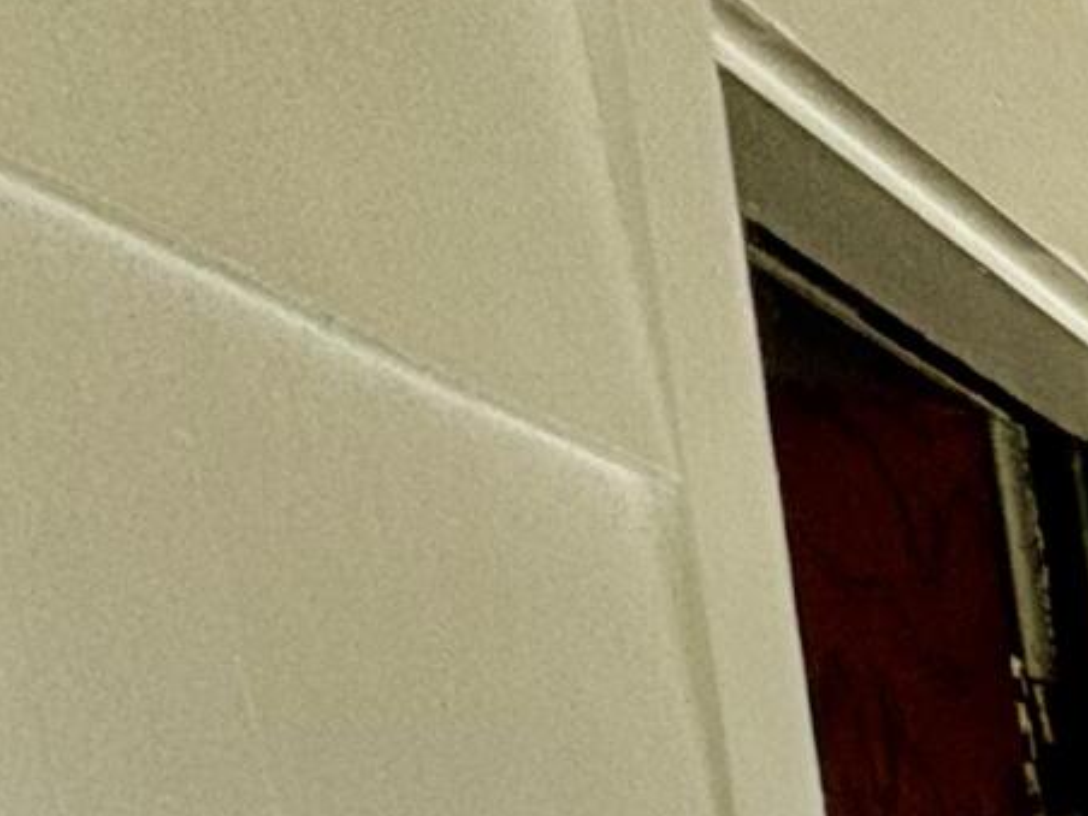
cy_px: 1716
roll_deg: +0.2
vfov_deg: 13.3
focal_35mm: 93
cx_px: 3565
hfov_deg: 10.4
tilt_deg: -7.6
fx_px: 2923
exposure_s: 1/734
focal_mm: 2.22
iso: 64
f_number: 2.2
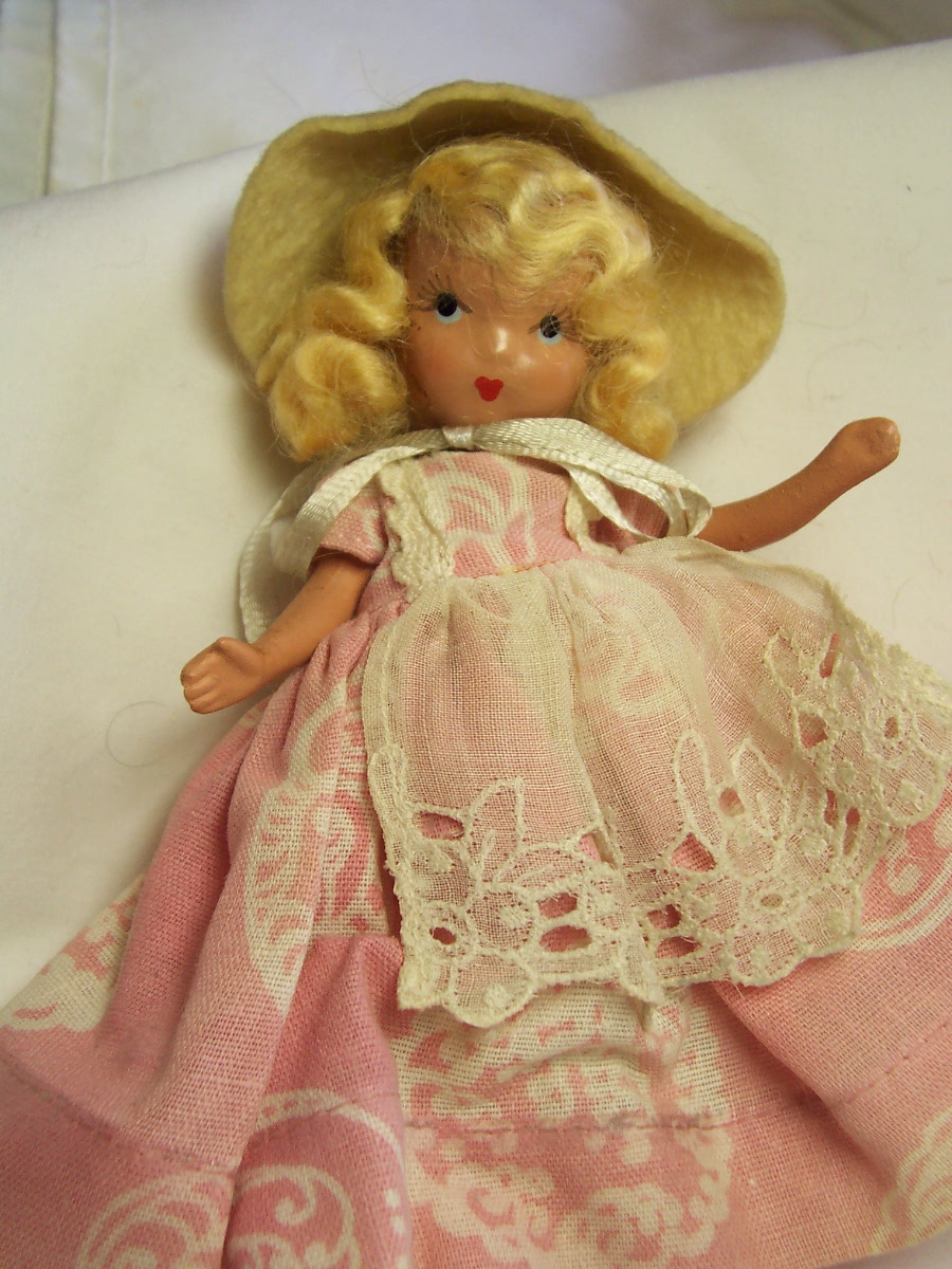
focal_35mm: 37
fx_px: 1357
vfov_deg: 50.1
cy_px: 634
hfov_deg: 38.7
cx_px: 476
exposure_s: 1/125
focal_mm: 5.6
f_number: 2.8
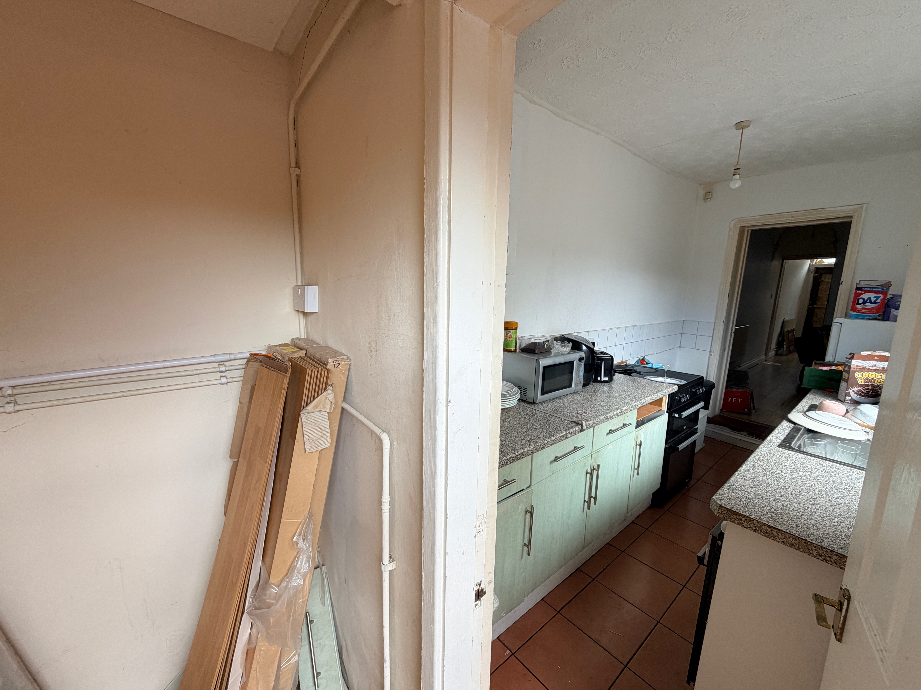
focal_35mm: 14
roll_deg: -2.0
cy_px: 345
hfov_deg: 102.1
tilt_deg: -8.8
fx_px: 372
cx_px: 460
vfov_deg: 85.7
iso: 80
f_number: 2.2
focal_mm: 2.22
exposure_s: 1/121
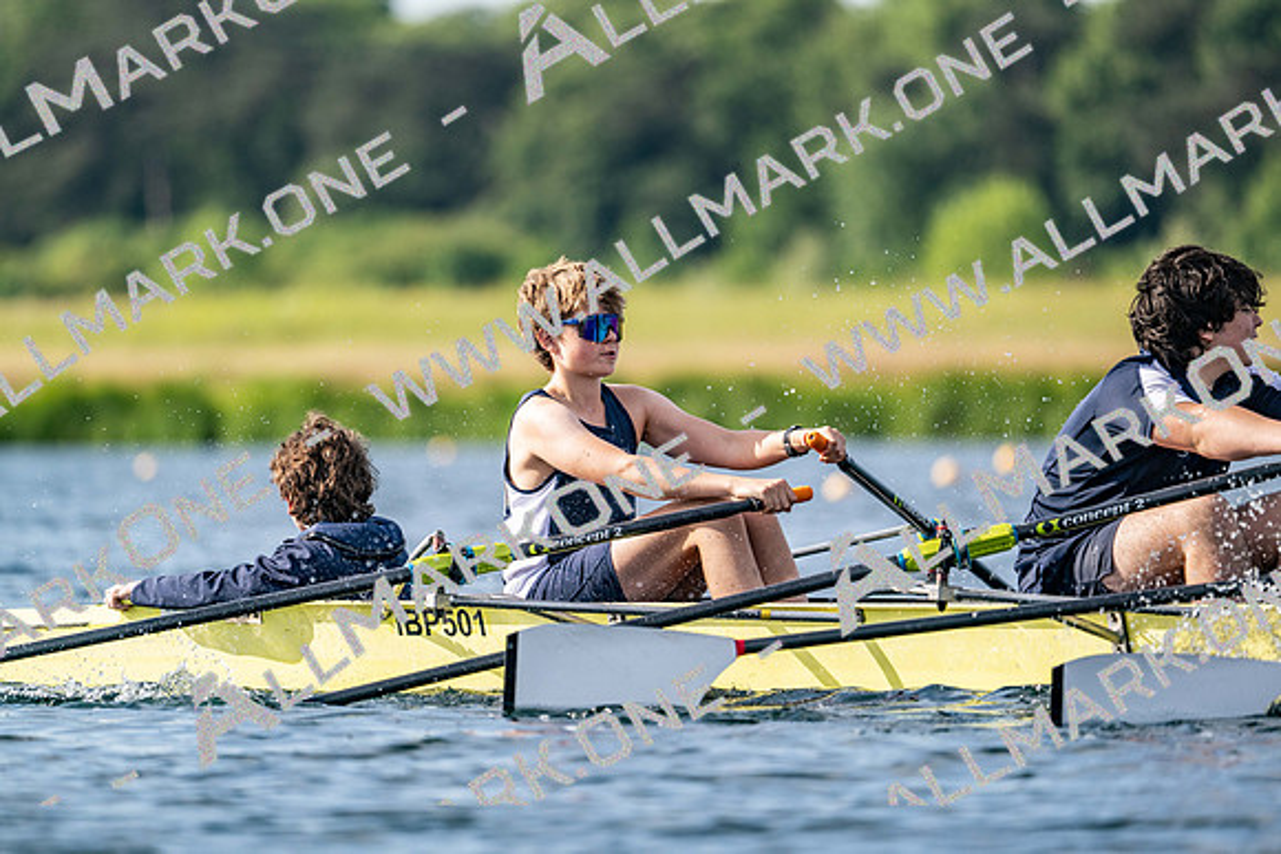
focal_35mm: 400
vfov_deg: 3.4
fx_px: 14236
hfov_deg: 5.2
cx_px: 640
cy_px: 427
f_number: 4.5
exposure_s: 1/2500
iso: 450
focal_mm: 400
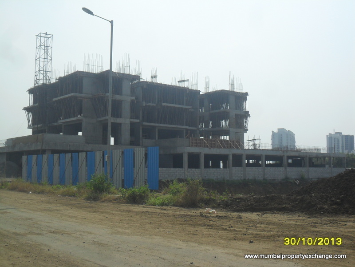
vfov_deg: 32.9
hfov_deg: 42.9
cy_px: 134
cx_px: 178
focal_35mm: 44
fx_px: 451
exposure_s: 1/180
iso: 100
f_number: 11.3
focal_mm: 7.8
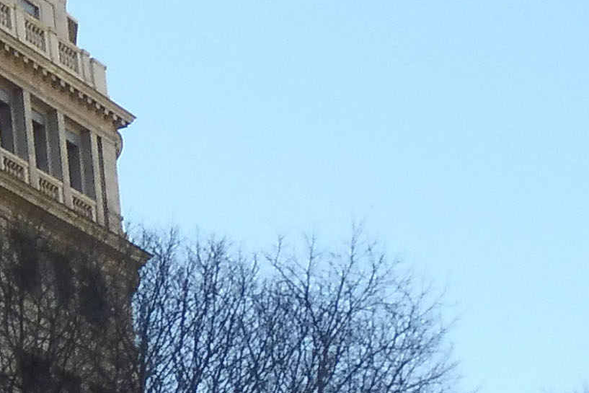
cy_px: 298
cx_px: -923
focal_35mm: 176
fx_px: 2880
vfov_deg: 7.8
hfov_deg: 9.9
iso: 100
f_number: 4.5
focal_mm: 5.4
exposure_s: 1/400
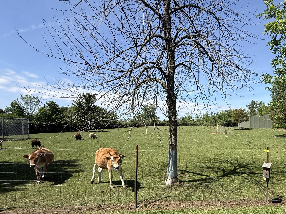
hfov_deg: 74.7
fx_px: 174
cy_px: 129
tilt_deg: -0.1
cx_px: 205
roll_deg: +0.7
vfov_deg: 62.8
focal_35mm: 21
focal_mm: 2.22
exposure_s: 1/1698
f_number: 2.2
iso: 50
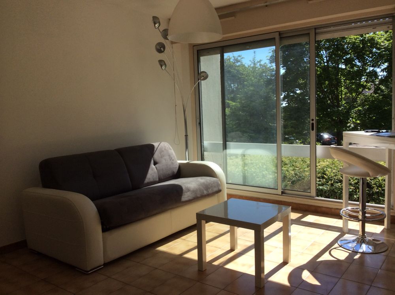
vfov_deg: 42.8
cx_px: 198
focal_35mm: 33
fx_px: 376
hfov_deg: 55.4
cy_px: 148
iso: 32
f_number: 2.4
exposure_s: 1/907
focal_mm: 3.3
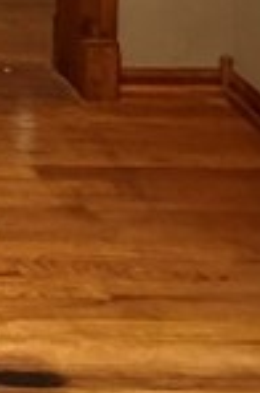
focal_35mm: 101
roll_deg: +1.7
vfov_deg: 16.4
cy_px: -351
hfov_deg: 11.2
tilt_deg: -3.1
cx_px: -374
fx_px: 1099
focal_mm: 2.22
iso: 800
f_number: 2.2
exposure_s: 1/60
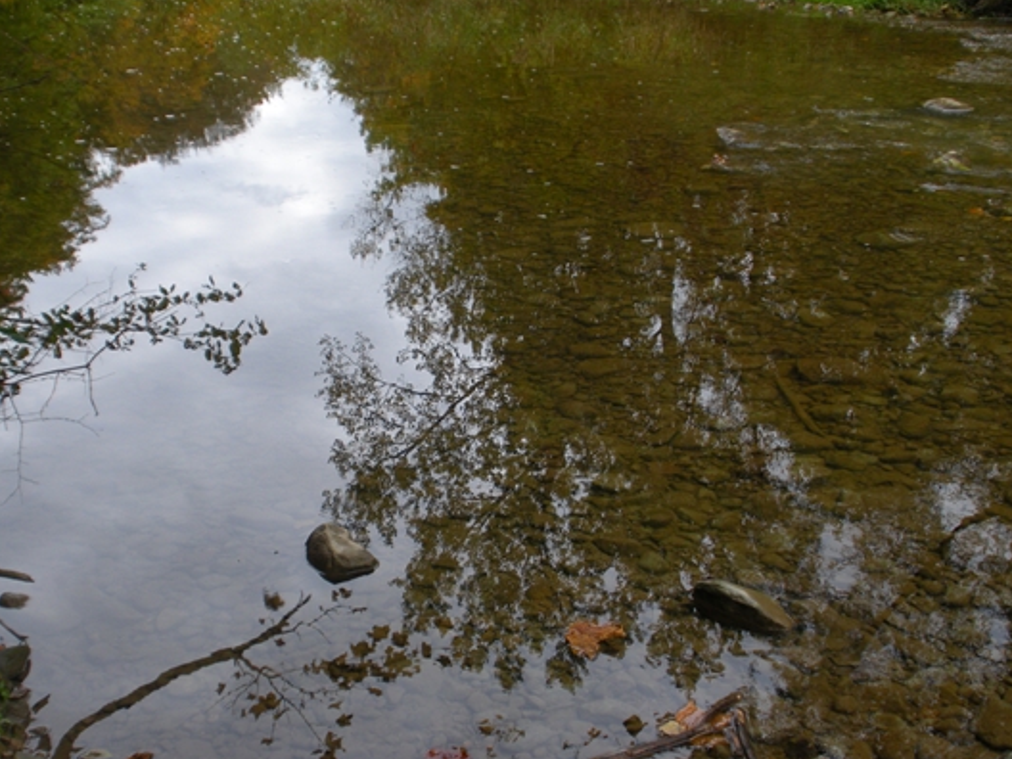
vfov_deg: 29.1
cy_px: 391
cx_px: 466
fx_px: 1462
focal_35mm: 50
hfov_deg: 38.2
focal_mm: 7.7
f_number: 4
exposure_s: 1/80.2
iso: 64
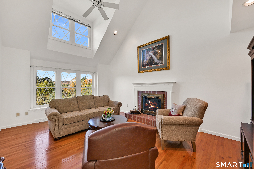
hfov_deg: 104.3
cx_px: 127
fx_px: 99
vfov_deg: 81.2
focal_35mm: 14
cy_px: 84
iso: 250
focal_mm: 14
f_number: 8
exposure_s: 1/400
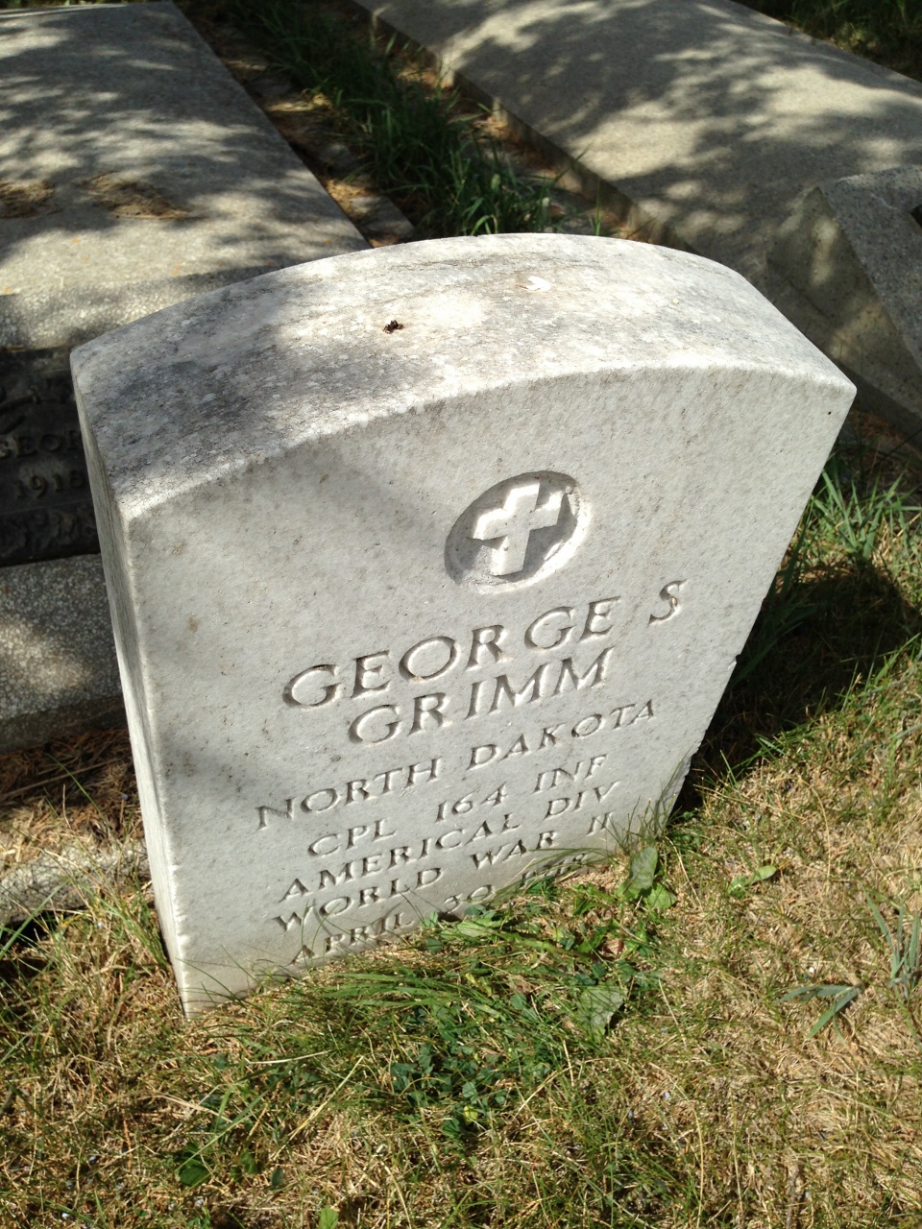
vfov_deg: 55.4
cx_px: 461
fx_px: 1172
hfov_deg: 42.9
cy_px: 614
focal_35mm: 33
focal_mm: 4.13
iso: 50
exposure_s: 1/1869
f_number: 2.4
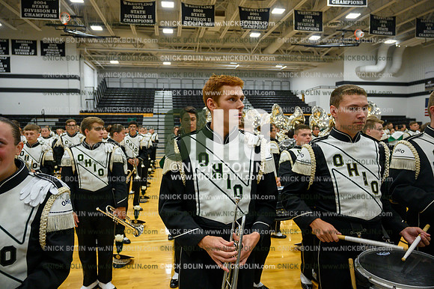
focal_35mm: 26
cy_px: 144
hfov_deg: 70.5
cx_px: 217
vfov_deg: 50.4
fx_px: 307
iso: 1250
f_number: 4
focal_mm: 25.5
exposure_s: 1/250
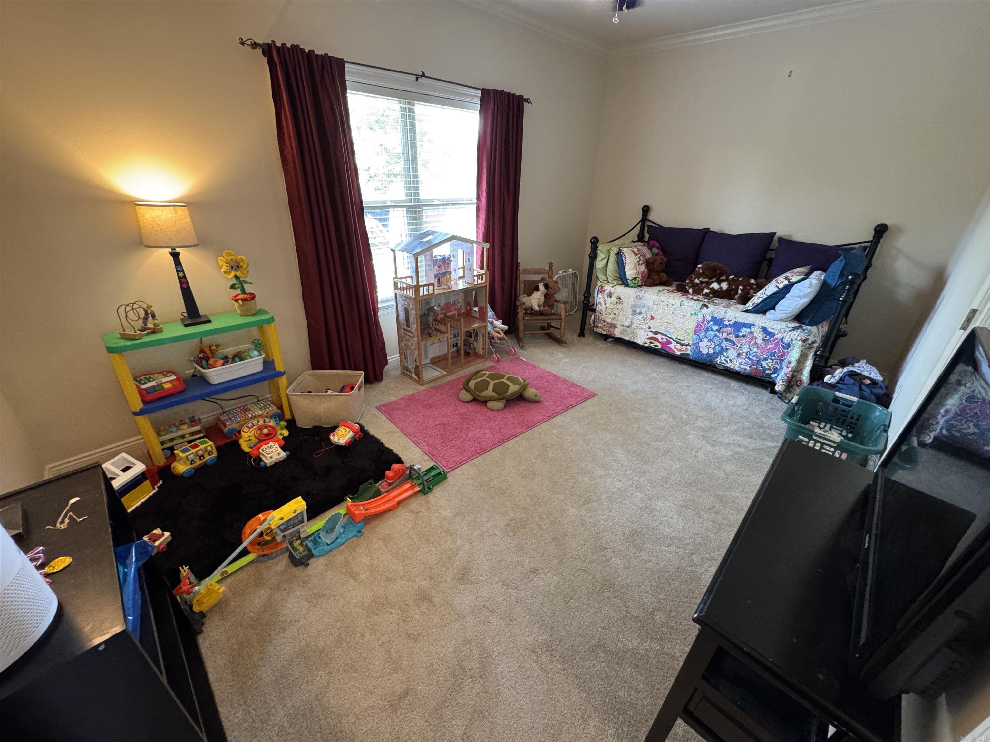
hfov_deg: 102.1
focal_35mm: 14
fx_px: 400
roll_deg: -1.9
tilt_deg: -26.7
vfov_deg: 85.7
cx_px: 495
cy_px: 371
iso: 500
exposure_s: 1/60
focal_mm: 2.22
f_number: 2.2
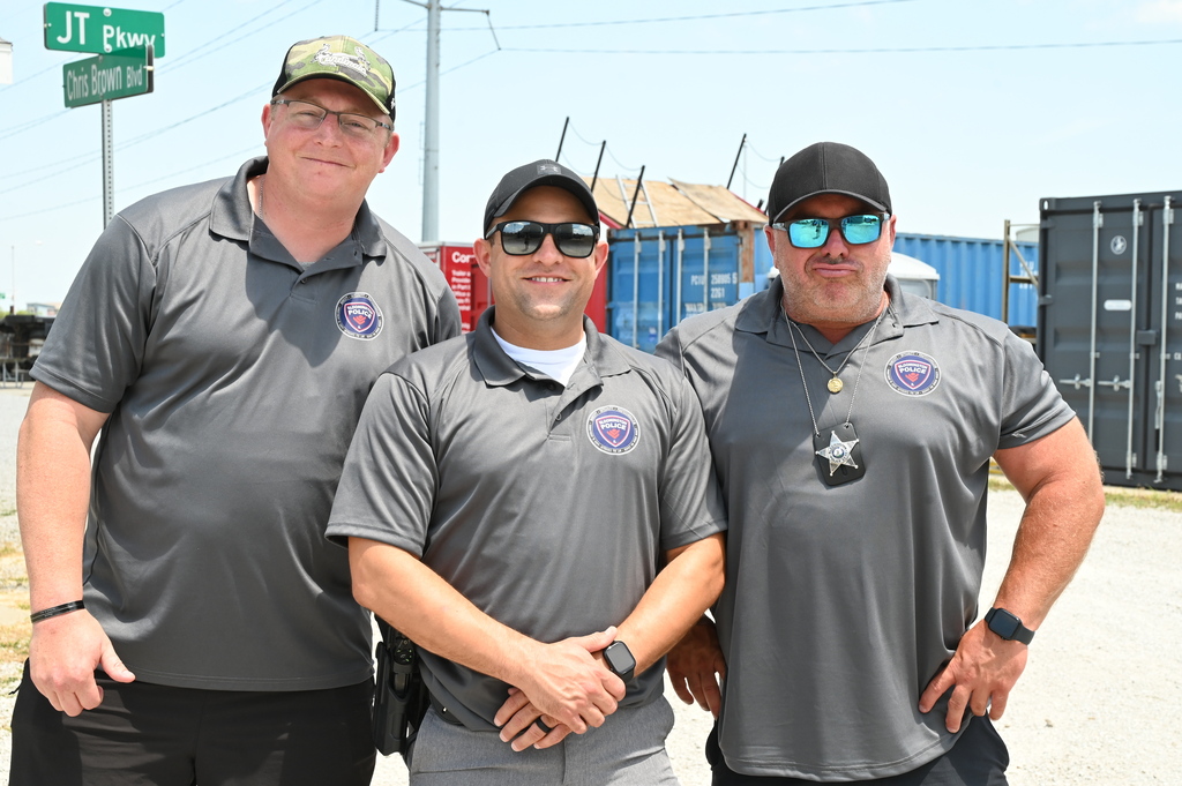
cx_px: 591
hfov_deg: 39.6
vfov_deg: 26.9
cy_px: 393
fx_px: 1640
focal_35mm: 50
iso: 800
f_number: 10
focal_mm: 50
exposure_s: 1/400
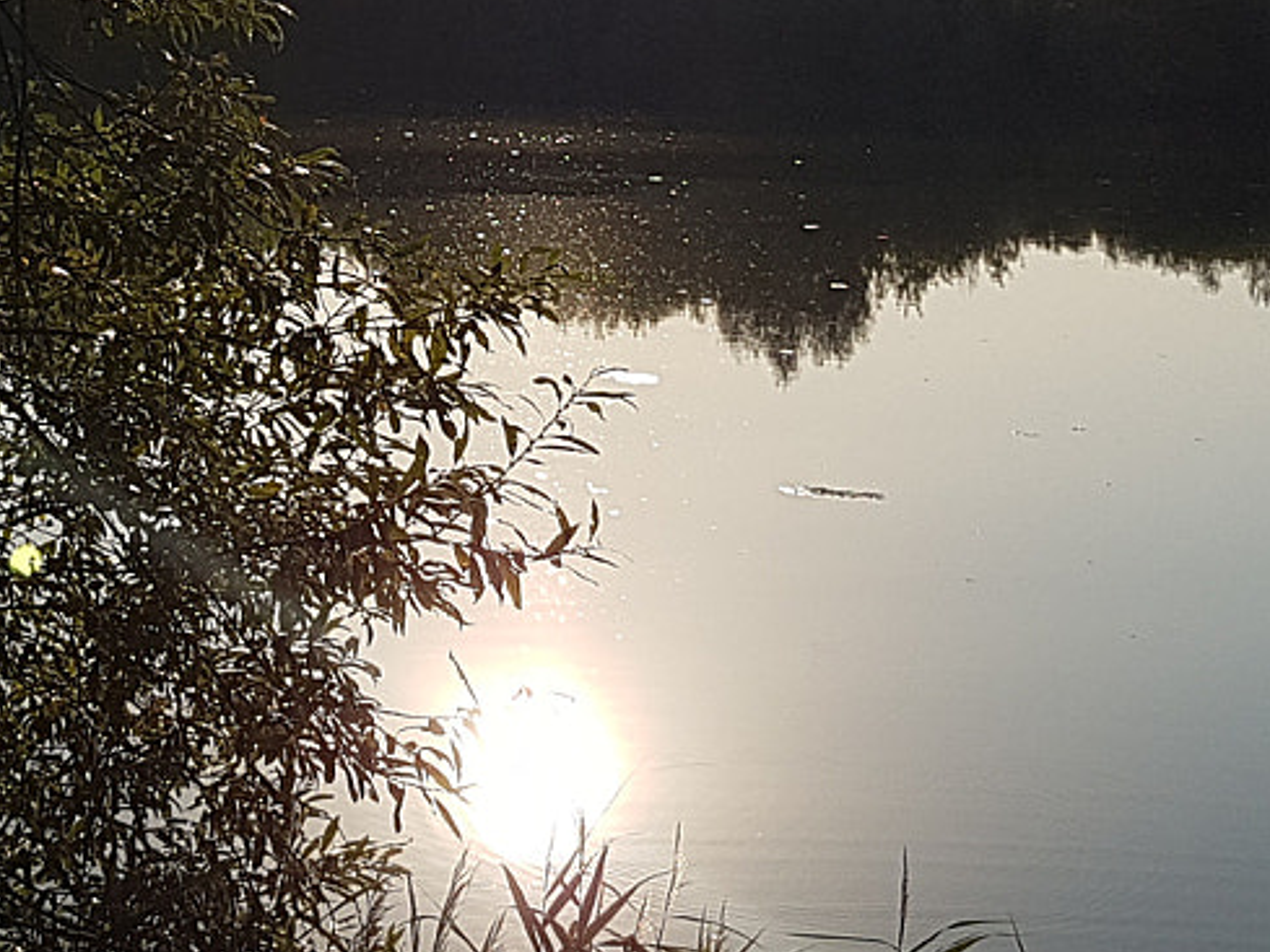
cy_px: -104
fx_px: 3119
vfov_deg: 16.8
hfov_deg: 22.7
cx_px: 260
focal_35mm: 85
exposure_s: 1/4848
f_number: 1.7
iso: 40
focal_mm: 4.2
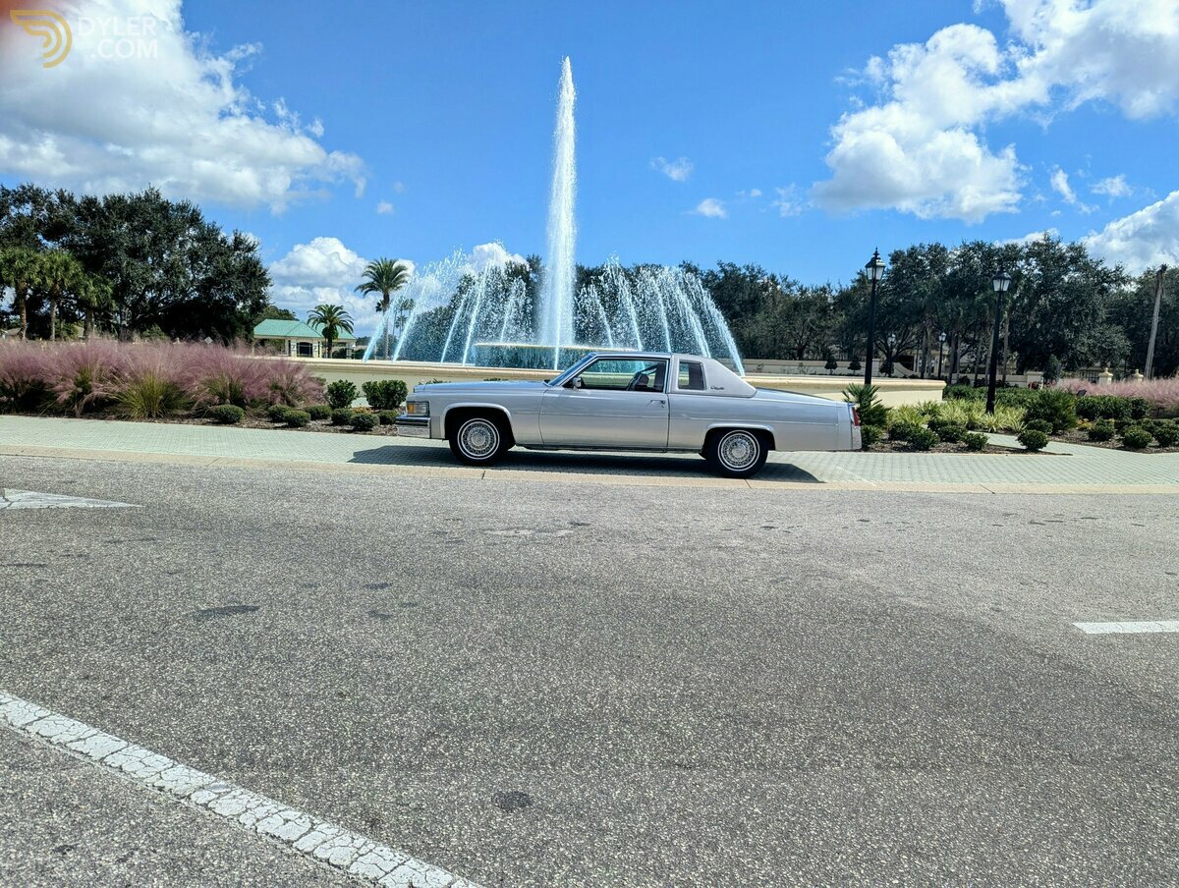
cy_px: 444
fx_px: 819
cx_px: 590
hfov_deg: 71.5
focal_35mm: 24
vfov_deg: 57.0
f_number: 1.85
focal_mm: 6.81
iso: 50
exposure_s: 1/3145
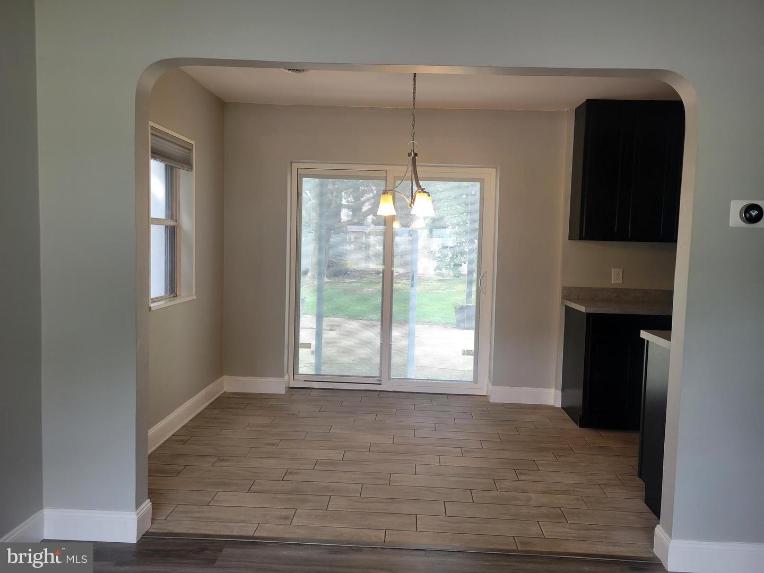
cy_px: 286
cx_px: 382
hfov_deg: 67.3
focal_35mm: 26
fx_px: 574
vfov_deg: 53.1
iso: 64
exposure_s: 1/120
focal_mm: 5.4
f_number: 1.8
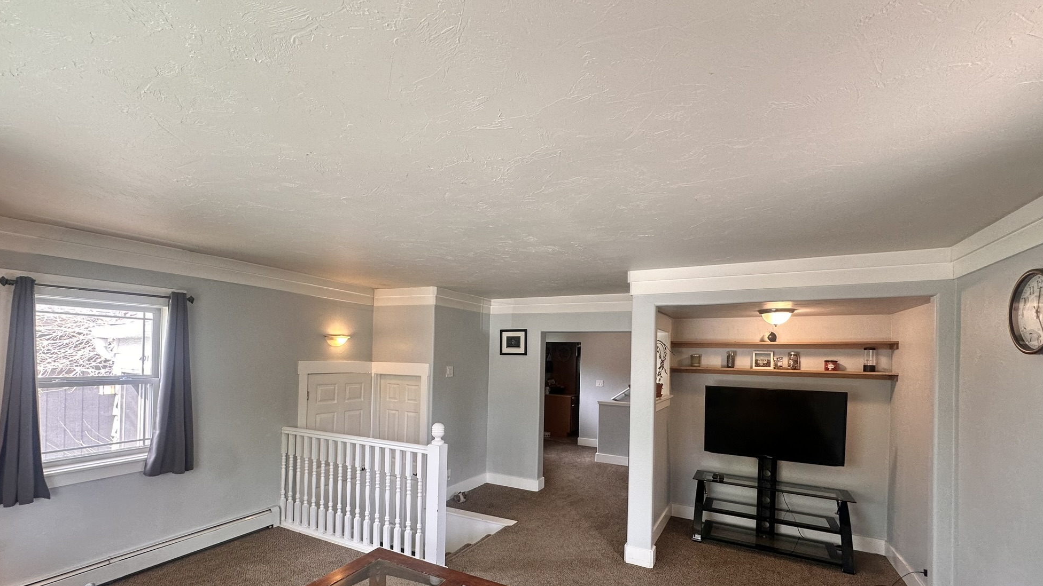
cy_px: 354
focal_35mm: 16
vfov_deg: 66.4
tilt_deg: +0.1
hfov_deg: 99.4
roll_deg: -1.3
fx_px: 442
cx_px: 519
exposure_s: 1/120
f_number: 2.2
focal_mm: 2.22
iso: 125
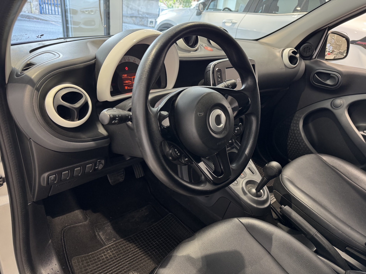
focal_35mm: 24
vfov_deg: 56.8
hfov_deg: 71.6
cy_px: 137
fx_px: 254
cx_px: 183
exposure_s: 1/100
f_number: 1.78
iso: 200
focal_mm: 6.76
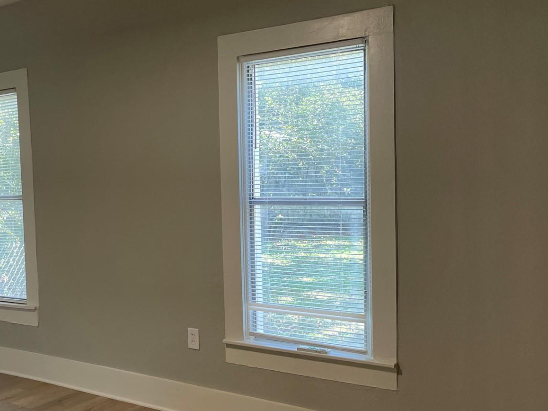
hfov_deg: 39.9
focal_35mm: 46
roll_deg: +2.4
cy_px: 238
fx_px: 728
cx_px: 126
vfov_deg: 31.5
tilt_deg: -4.0
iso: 125
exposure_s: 1/120
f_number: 1.6
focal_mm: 4.2
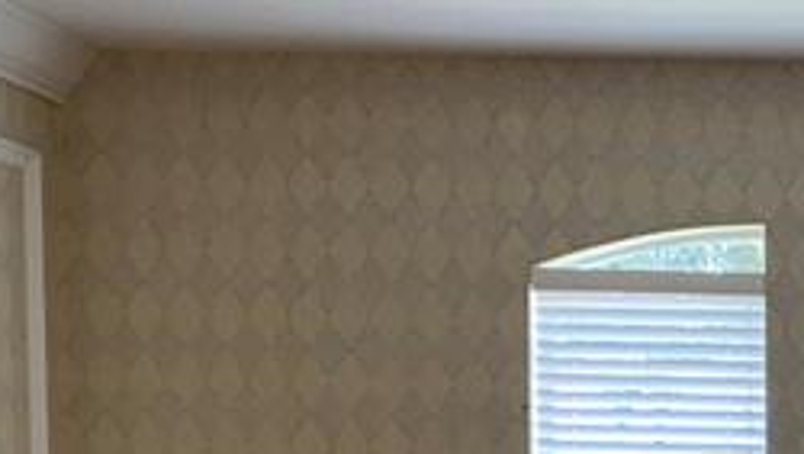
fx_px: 2475
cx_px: 1164
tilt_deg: -8.4
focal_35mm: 116
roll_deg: -1.0
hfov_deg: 16.9
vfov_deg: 9.9
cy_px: 850
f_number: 1.8
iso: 64
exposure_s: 1/60
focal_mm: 4.25
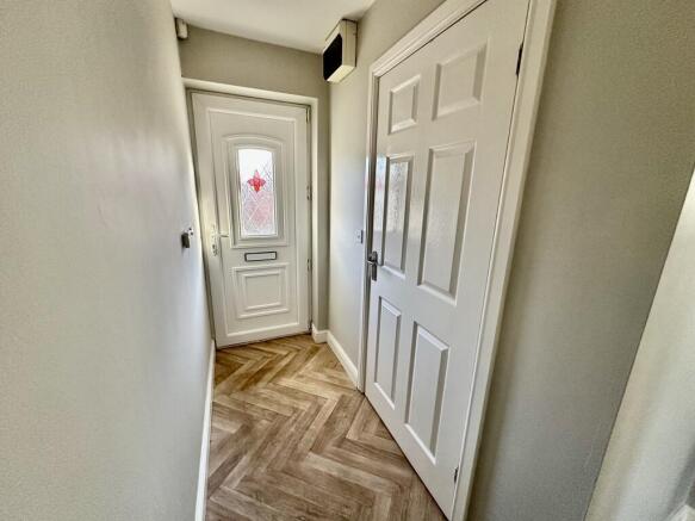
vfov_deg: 85.7
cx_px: 348
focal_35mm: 14
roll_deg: -1.3
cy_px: 260
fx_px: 281
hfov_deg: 102.1
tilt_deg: -13.9
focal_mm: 2.22
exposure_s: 1/99
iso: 250
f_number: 2.2
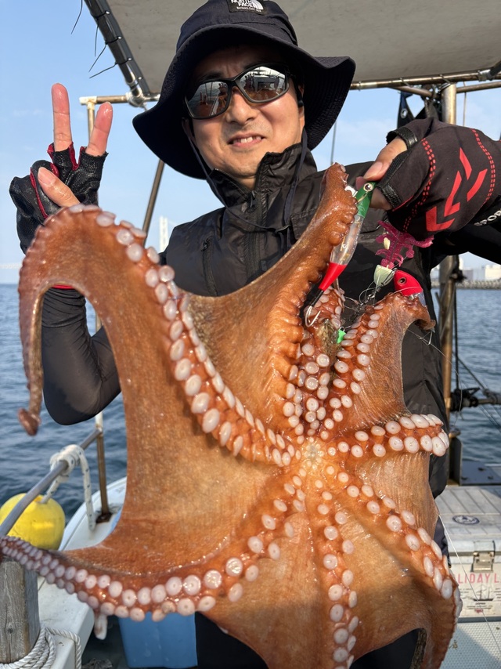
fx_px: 502
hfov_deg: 53.0
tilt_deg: -4.6
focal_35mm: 26
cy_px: 334
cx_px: 250
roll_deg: -2.3
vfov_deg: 67.3
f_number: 1.6
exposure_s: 1/1364
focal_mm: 5.96
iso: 50
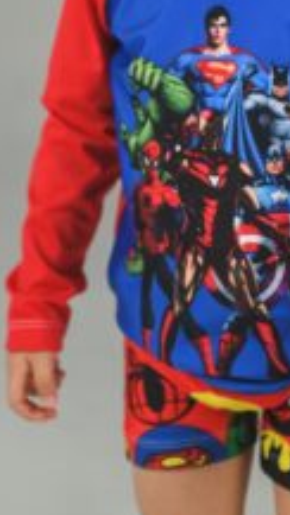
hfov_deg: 8.0
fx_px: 2079
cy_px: 23
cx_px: 233
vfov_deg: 14.0
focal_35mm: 152
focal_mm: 70
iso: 200
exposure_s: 1/200
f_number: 2.8
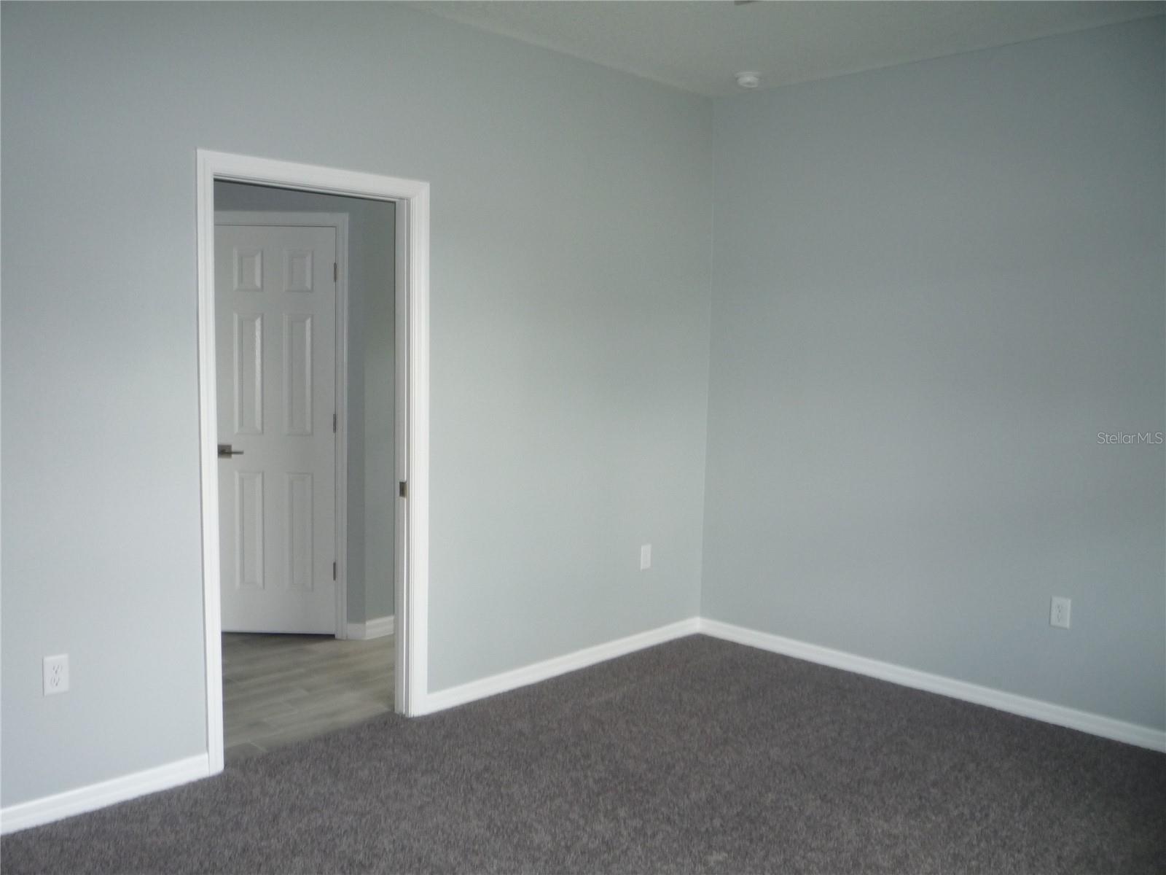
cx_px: 583
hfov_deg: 60.0
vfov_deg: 46.8
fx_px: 1011
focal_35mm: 30
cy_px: 438
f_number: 3.3
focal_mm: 5.2
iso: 160
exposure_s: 1/30
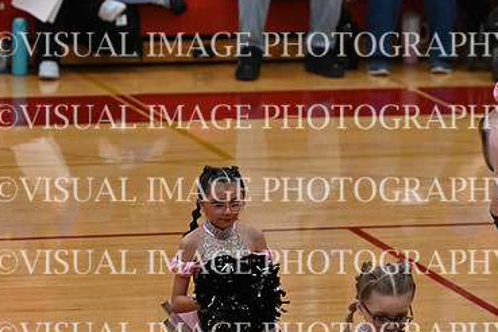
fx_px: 5547
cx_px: 253
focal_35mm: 401
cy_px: 298
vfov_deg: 3.4
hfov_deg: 5.1
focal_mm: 170
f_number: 4
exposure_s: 1/400
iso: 5000
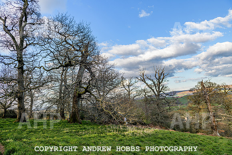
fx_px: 155
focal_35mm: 24
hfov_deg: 73.7
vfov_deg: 53.2
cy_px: 78
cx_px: 116
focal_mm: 24
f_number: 5
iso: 125
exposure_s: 1/160
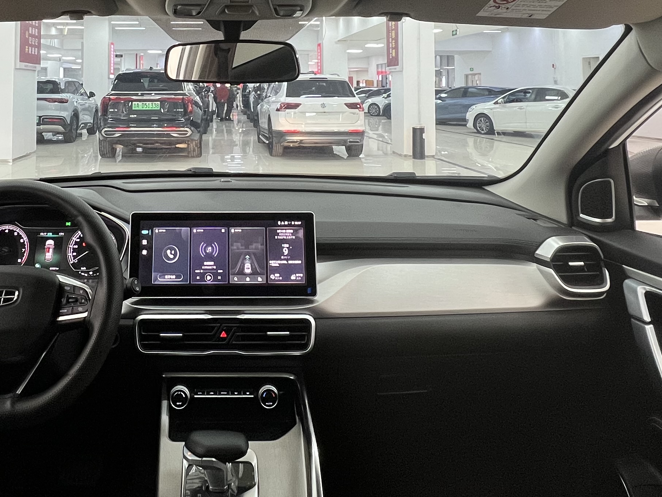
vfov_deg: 44.4
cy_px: 61
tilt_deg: +3.4
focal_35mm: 29
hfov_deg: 60.2
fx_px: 555
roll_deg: +0.5
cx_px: 222
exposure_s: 1/60
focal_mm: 1.57
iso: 250
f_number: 1.8
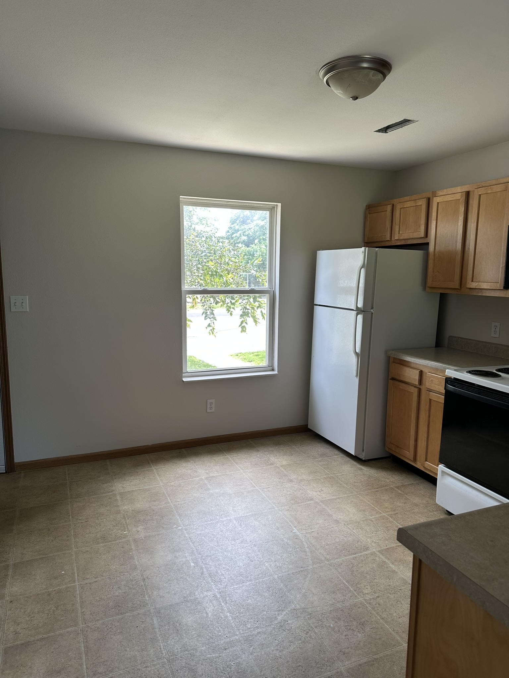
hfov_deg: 56.8
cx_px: 254
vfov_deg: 71.6
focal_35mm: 24
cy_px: 339
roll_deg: +0.1
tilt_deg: -7.2
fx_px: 471
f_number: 1.78
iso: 64
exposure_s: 1/121
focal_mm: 6.86
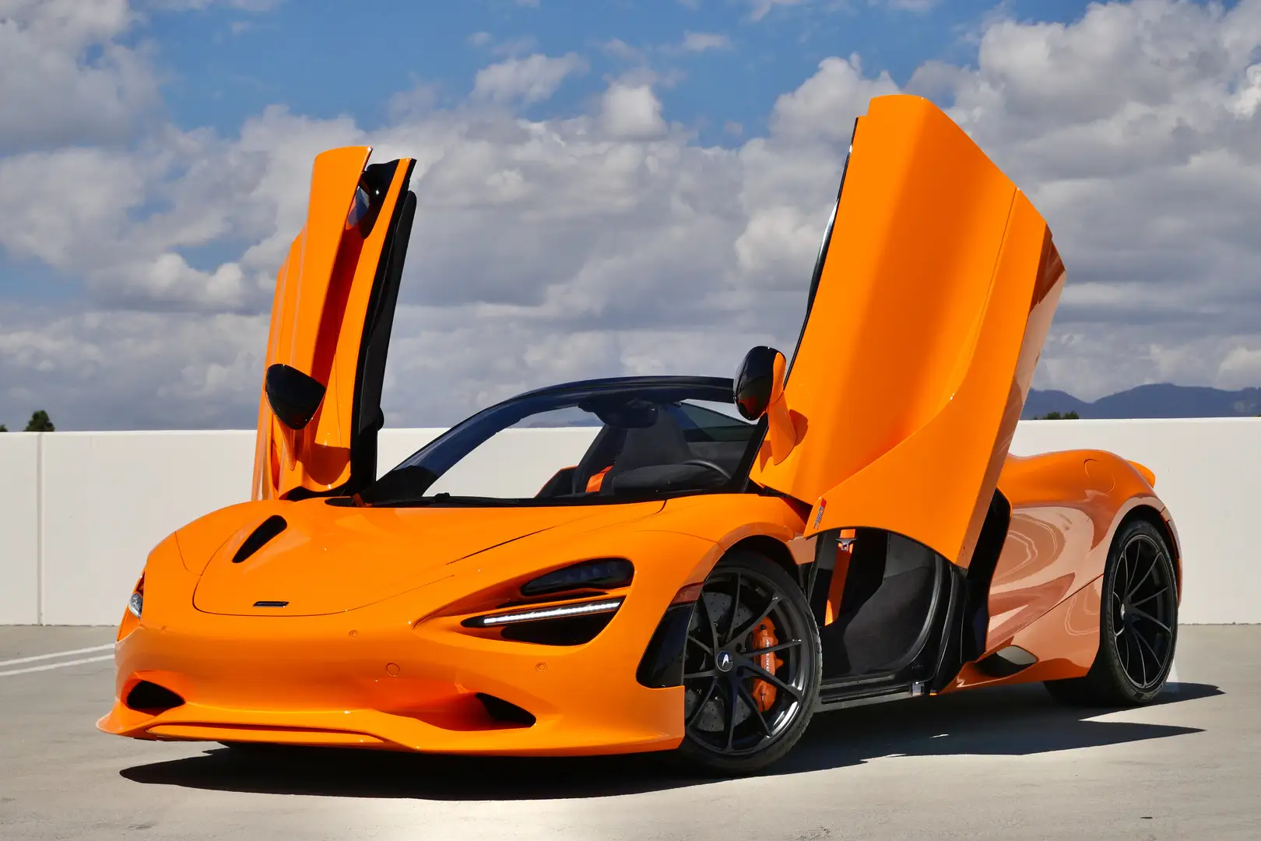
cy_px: 420
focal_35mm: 78
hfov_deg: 26.0
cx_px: 630
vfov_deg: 17.5
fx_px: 2732
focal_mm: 38
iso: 400
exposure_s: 1/2500
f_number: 5.4
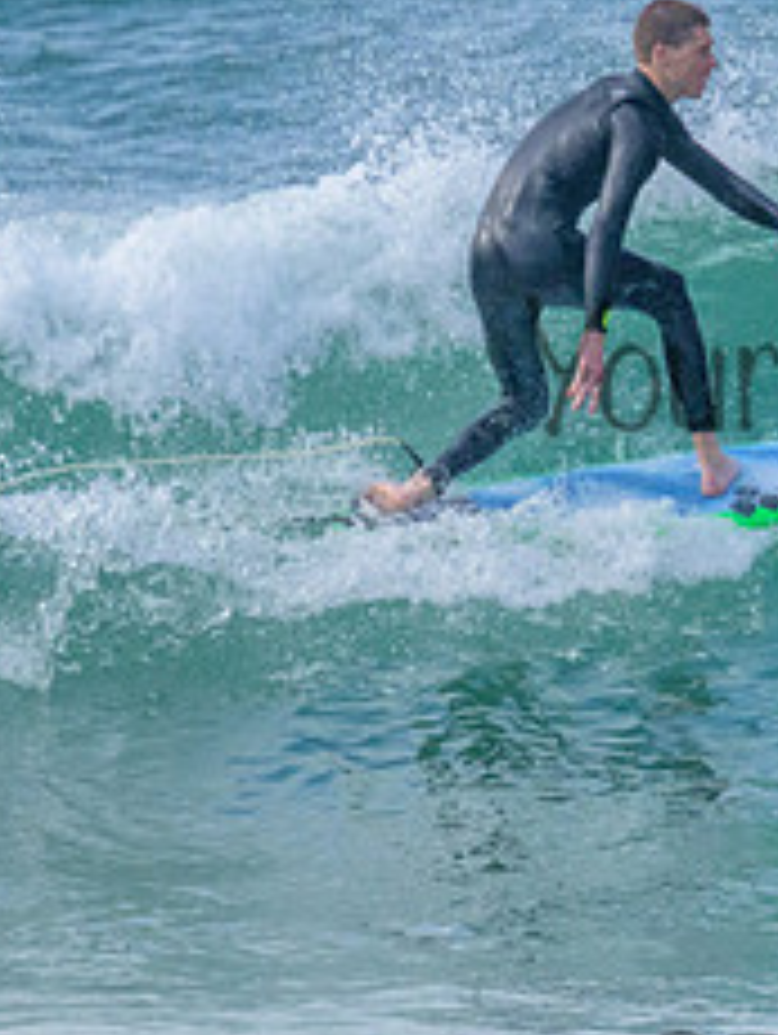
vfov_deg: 1.0
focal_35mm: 1940
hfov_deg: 0.8
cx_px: 989
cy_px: 326
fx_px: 58028
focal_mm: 800
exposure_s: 1/1600
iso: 4000
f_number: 11
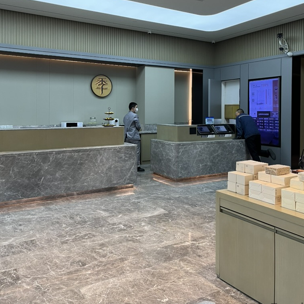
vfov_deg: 51.9
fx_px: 308
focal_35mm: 31
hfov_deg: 52.5
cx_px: 151
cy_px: 112
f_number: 1.6
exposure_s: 1/50
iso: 64
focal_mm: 5.1
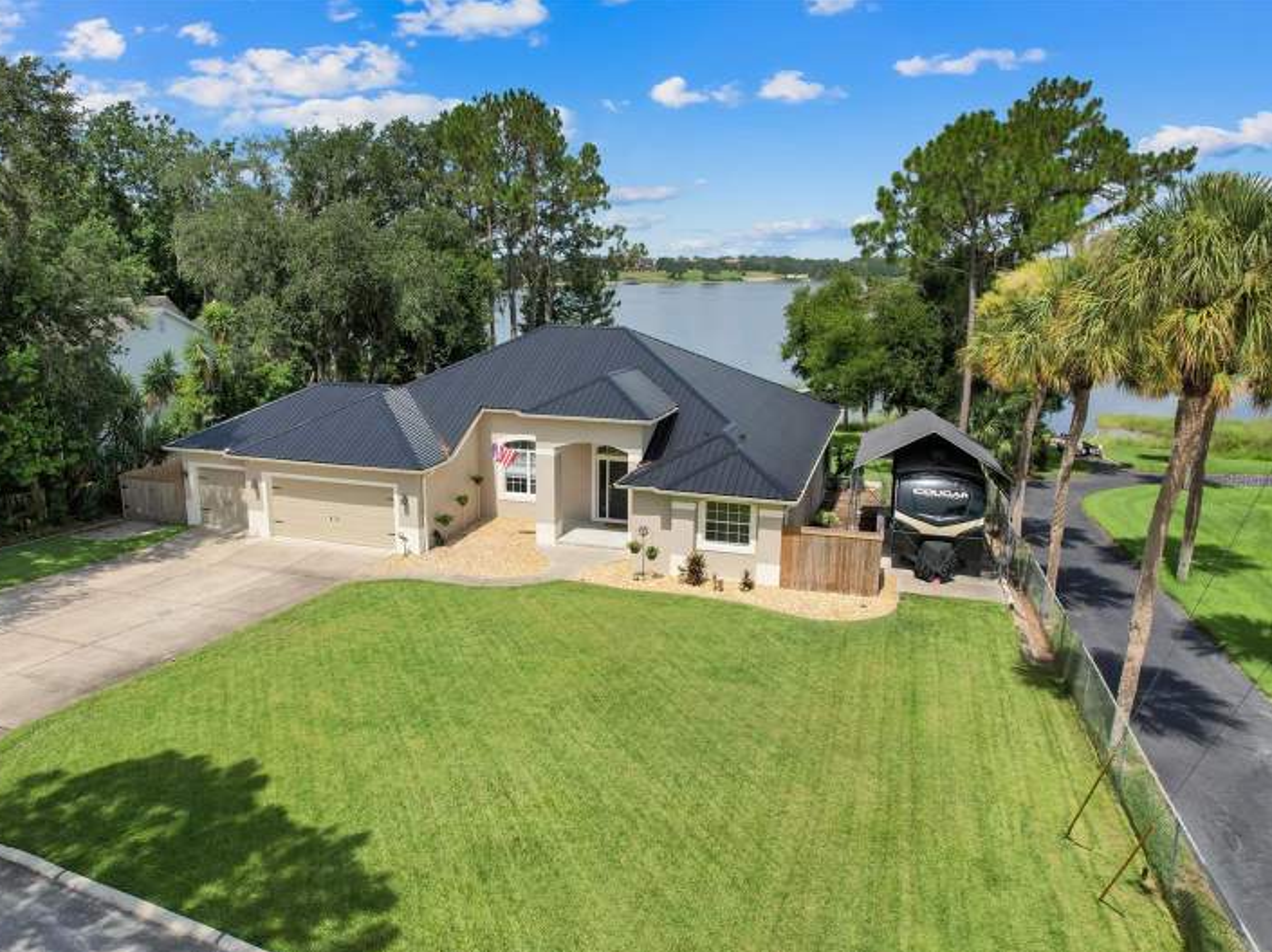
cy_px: 478
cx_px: 579
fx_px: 881
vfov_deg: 56.8
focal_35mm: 24
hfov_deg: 71.5
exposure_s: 1/250
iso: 100
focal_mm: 8.38
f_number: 2.8
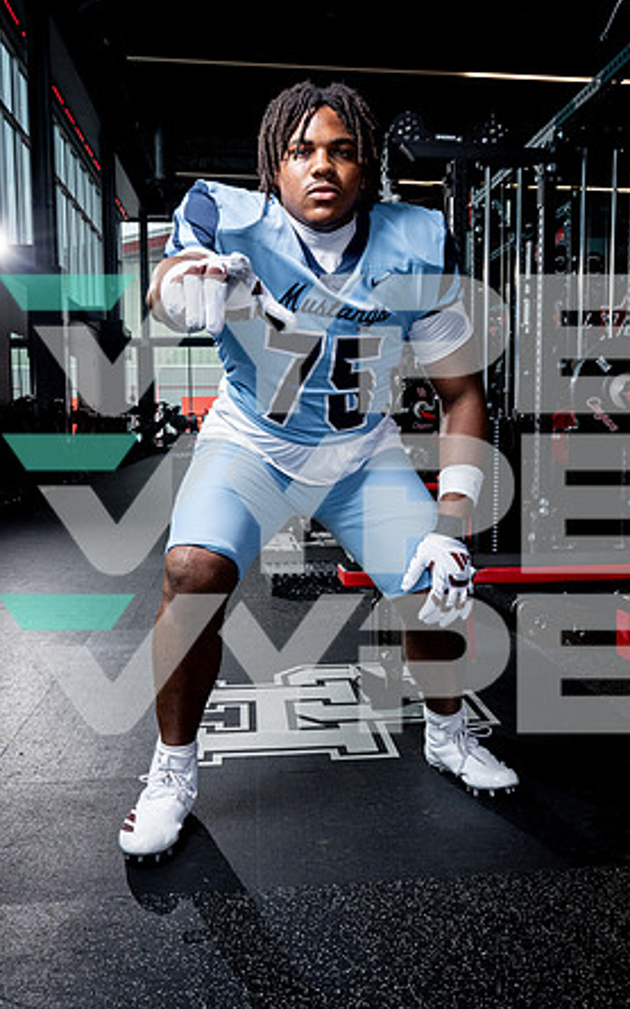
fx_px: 934
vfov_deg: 56.7
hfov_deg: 37.2
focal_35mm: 34
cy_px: 506
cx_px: 338
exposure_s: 1/250
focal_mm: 33
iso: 640
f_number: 8
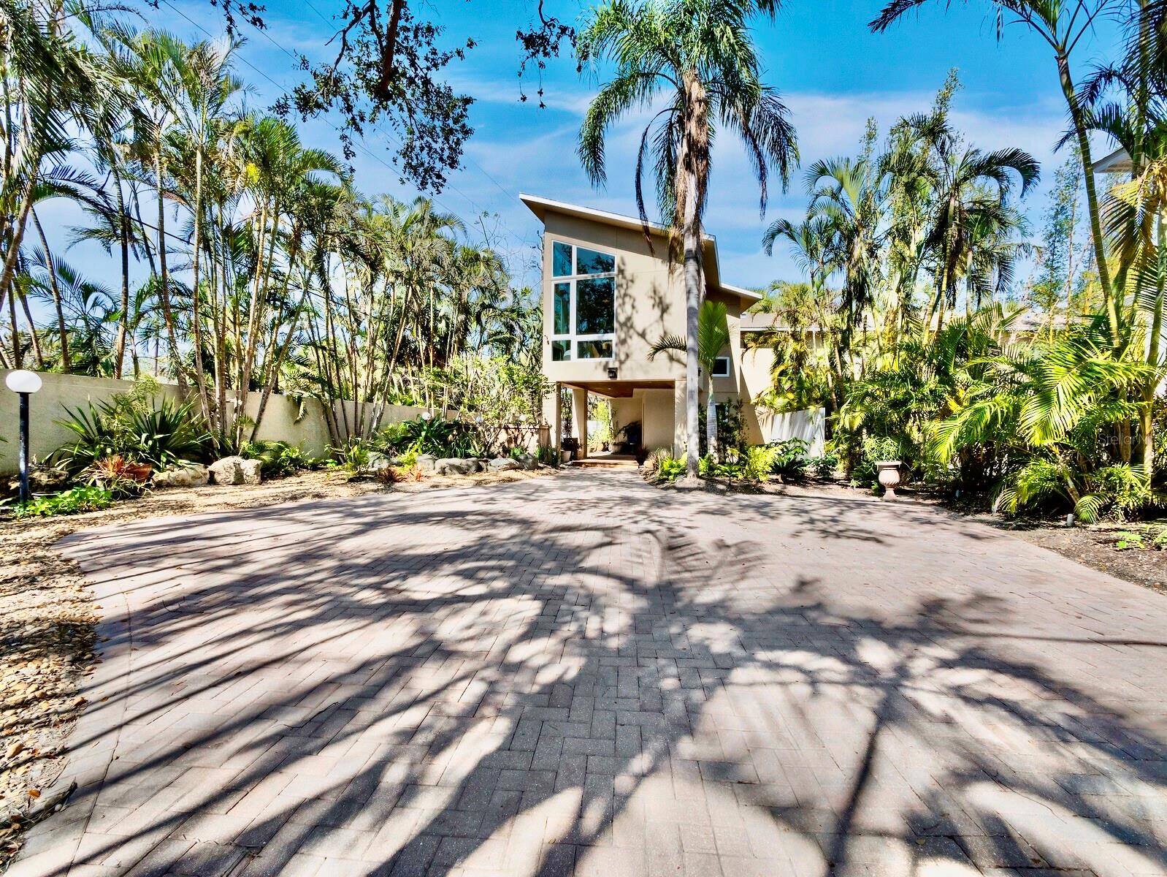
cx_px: 584
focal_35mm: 14
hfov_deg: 102.0
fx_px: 472
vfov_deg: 85.7
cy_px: 438
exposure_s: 1/320
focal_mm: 7
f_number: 11
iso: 400
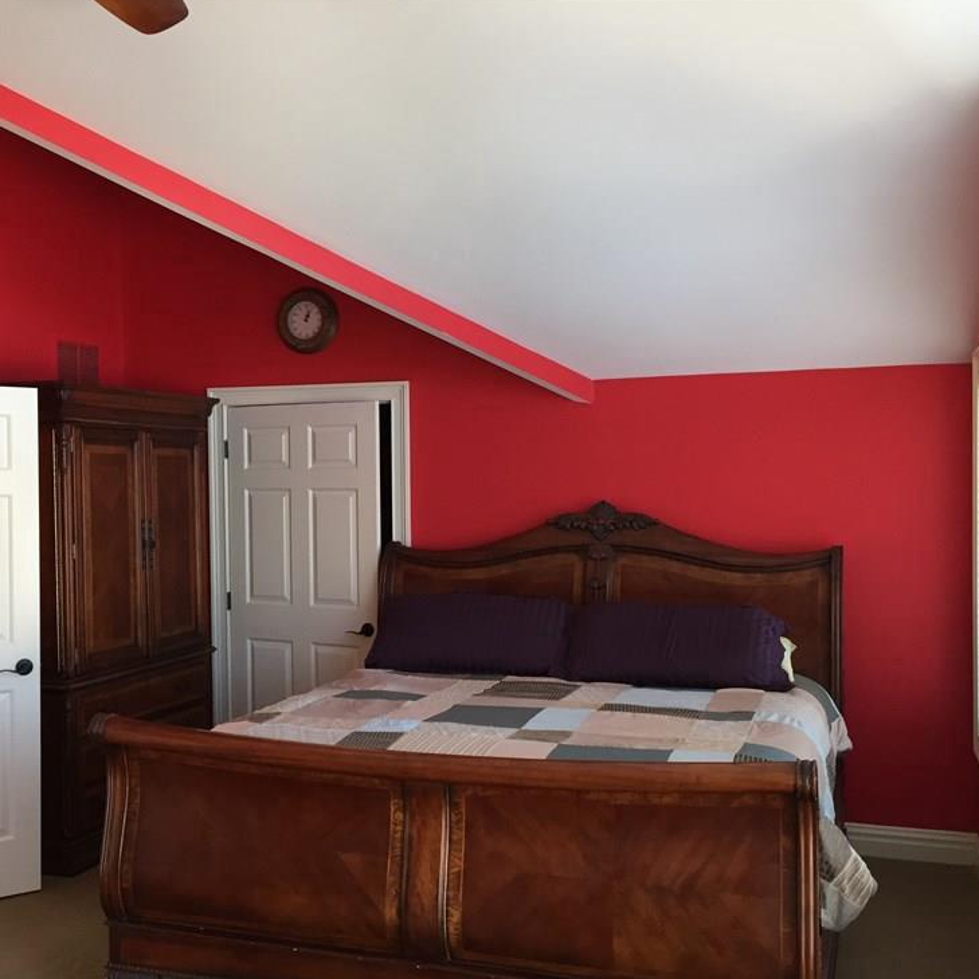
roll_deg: +0.8
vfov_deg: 46.0
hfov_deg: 46.0
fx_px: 1152
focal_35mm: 36
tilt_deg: -2.2
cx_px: 430
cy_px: 508
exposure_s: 1/30
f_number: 2.2
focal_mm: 4.15
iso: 100
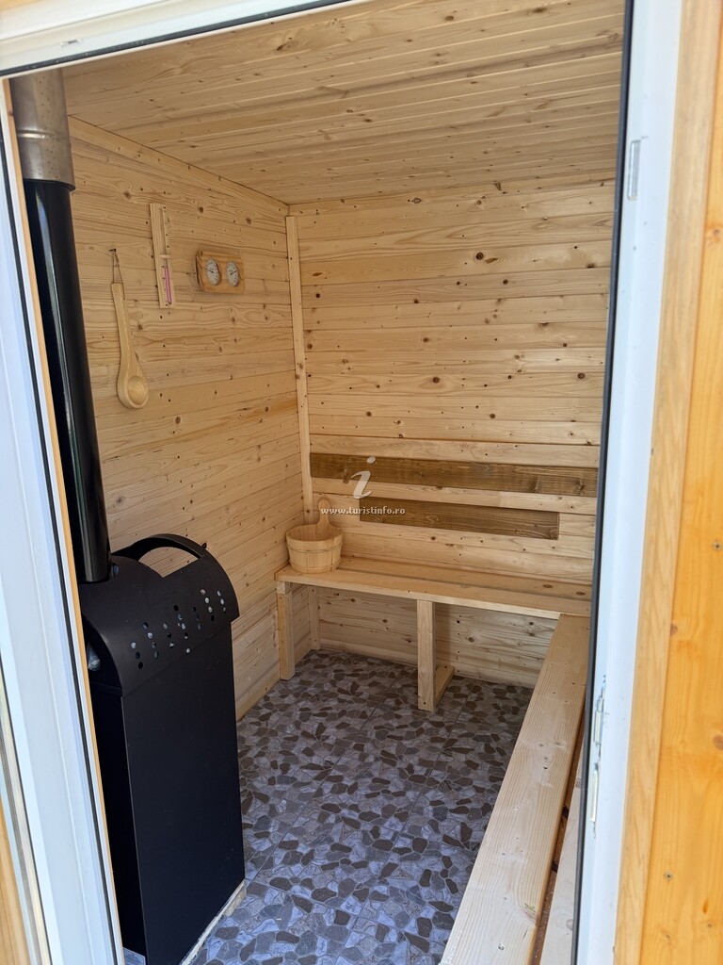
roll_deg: +1.2
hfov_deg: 56.8
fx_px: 668
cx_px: 362
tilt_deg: -13.3
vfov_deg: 71.6
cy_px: 482
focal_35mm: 24
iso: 125
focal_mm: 6.76
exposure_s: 1/121
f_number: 1.78
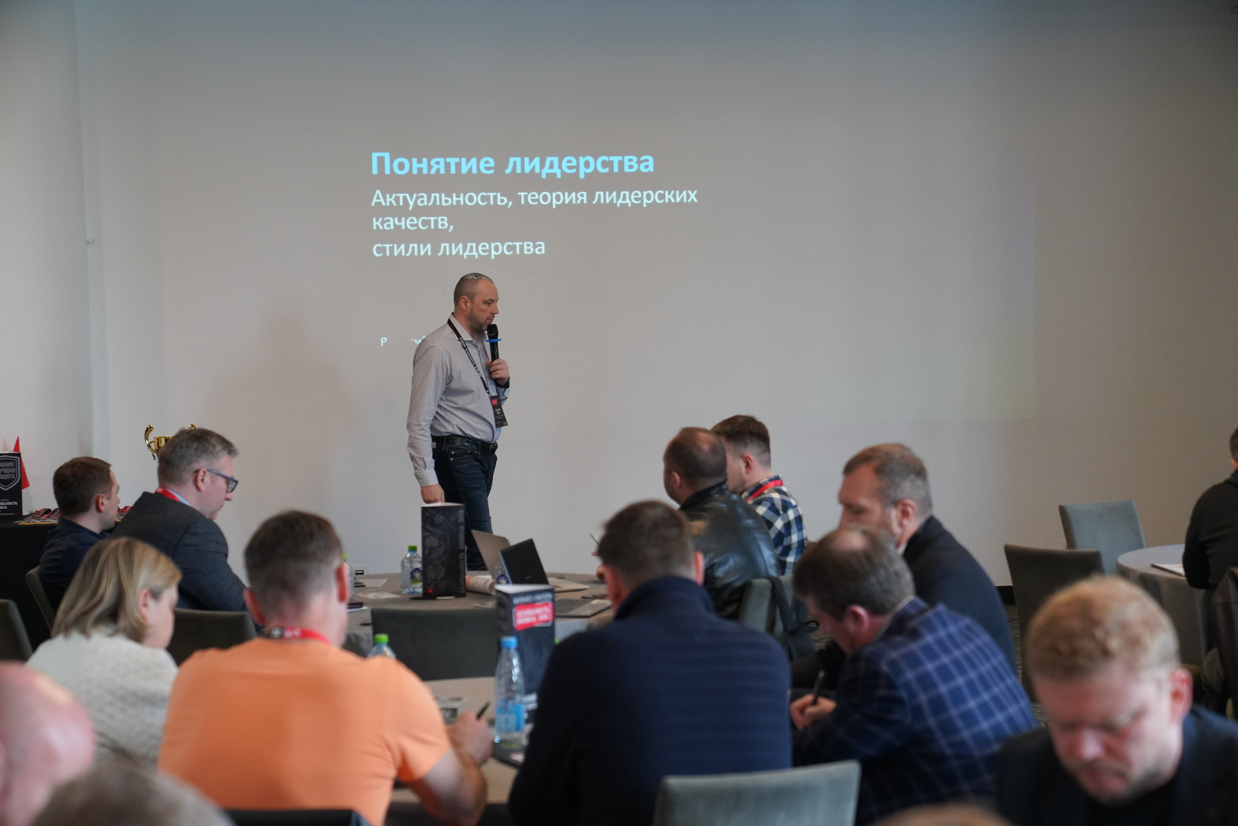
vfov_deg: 19.5
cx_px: 619
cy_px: 413
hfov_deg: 28.8
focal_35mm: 70
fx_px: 2408
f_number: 4
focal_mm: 70
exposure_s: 1/160
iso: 3200
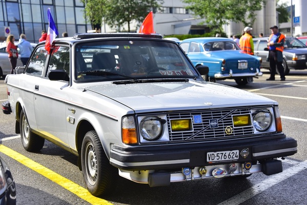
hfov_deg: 29.6
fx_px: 580
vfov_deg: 20.0
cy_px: 102
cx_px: 154
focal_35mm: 68
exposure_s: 1/500
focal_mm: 68
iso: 125
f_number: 5
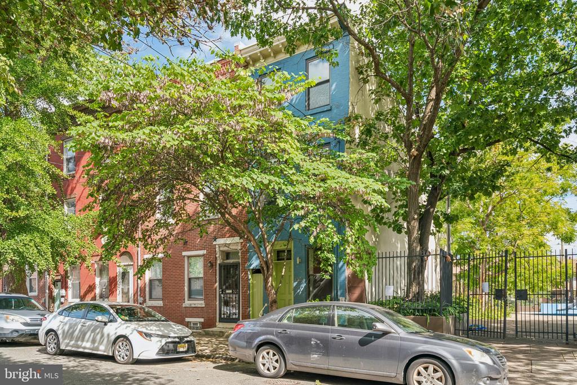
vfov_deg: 53.1
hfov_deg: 73.7
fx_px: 385
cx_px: 288
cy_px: 192
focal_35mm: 24
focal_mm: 24
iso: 250
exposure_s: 1/80
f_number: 5
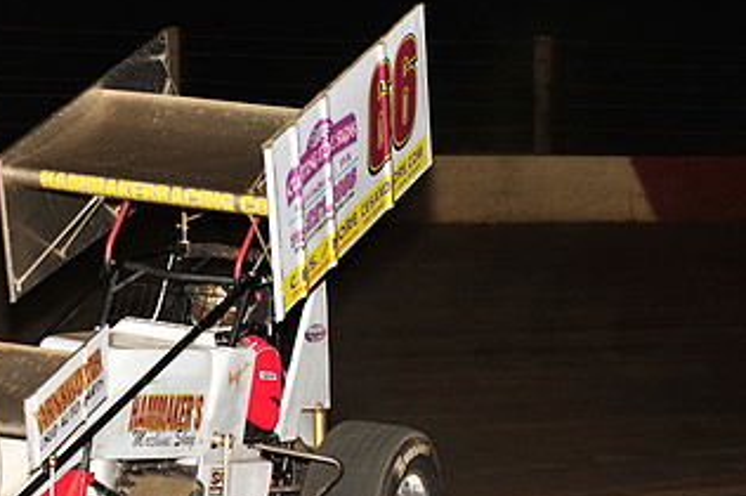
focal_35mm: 147
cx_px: 120
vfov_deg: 9.3
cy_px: 288
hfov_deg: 13.9
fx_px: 3043
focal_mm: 80
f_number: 7.1
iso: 800
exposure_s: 1/250
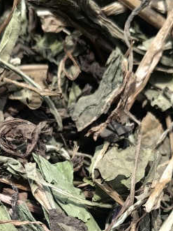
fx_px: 580
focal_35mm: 87
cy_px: 232
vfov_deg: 21.7
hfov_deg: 16.9
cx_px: 40
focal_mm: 5.75
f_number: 2
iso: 64
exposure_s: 1/954
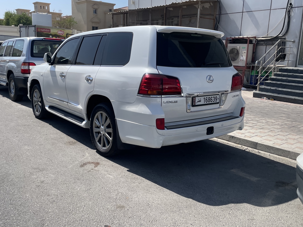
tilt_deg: -12.2
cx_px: 145
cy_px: 104
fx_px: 280
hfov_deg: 56.8
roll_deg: -0.3
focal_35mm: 32
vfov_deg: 44.1
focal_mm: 4.2
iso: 32
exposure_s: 1/4464
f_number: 1.6
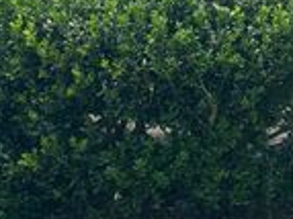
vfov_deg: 8.7
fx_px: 1421
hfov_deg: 11.1
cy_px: -36
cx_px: 500
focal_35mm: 168
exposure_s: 1/980
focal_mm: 6.76
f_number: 1.78
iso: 64
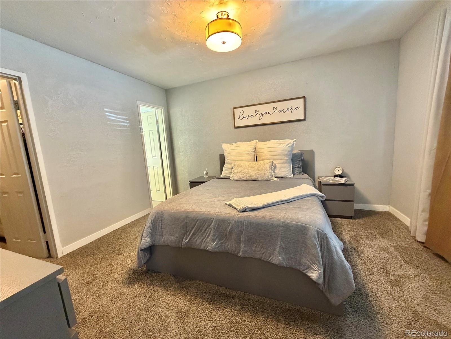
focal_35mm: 14
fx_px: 182
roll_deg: +3.8
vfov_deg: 85.7
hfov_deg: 102.1
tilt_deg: -8.0
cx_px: 226
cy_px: 170
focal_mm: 2.22
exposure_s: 1/60
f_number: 2.2
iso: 640
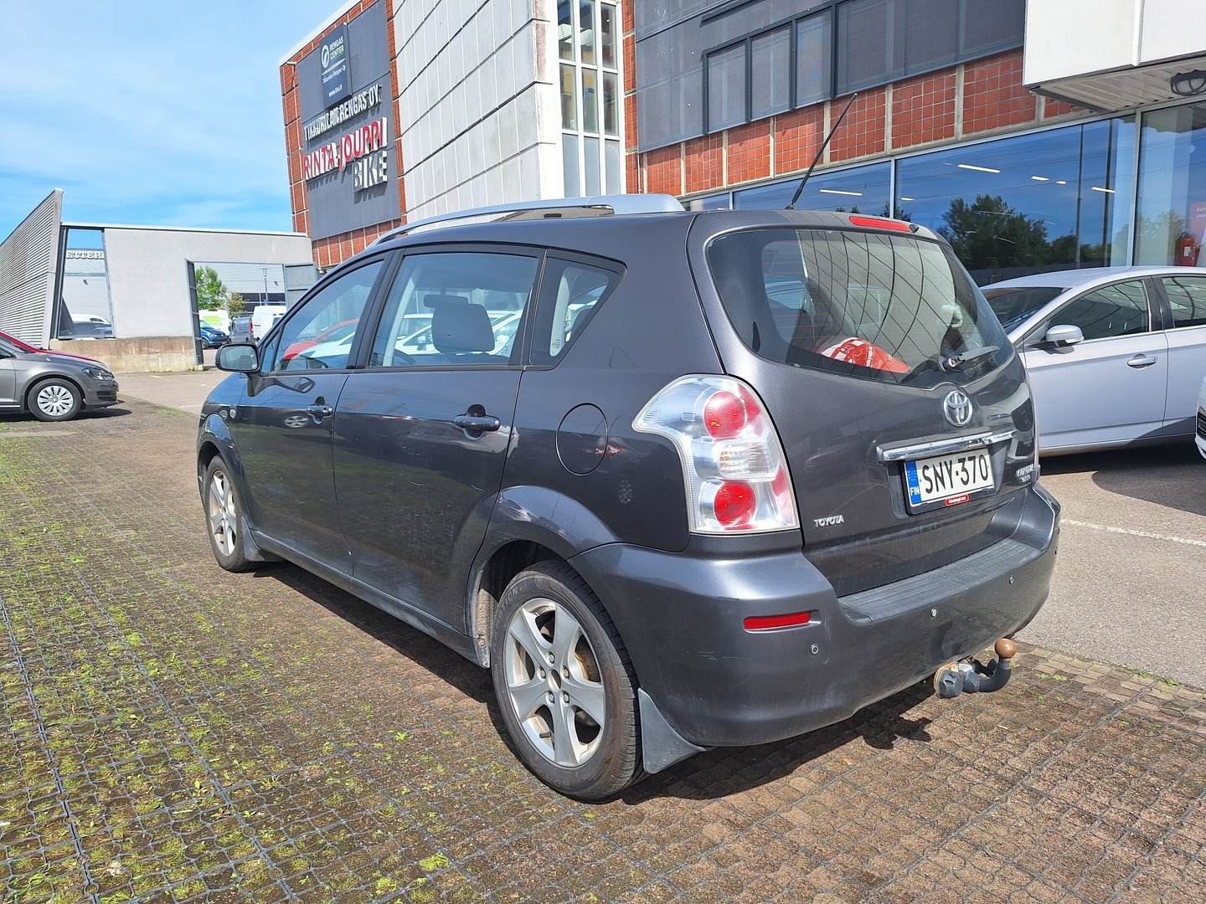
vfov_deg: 58.9
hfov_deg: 73.9
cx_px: 603
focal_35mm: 23
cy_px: 452
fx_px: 801
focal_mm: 5.54
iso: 40
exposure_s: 1/2538
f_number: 1.8
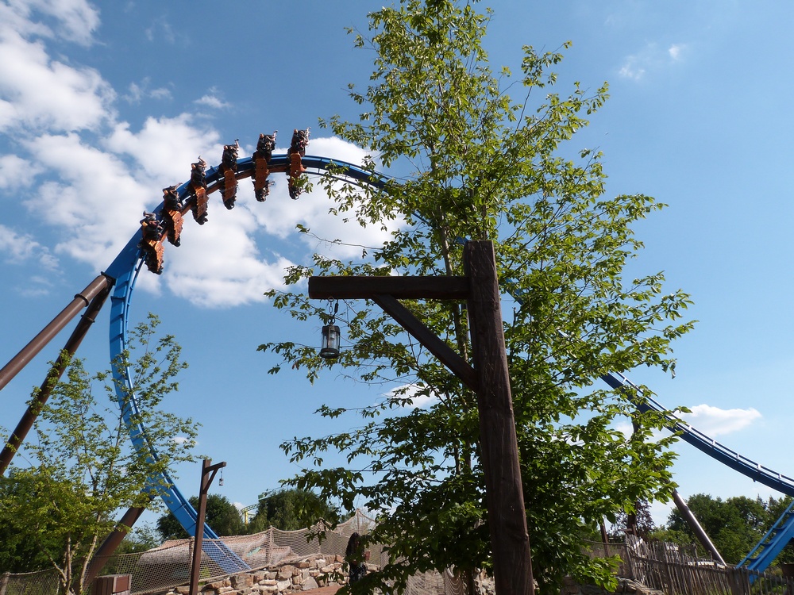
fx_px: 573
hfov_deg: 69.4
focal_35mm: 25
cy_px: 298
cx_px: 397
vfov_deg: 54.9
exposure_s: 1/400
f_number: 5.6
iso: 100
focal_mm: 4.5
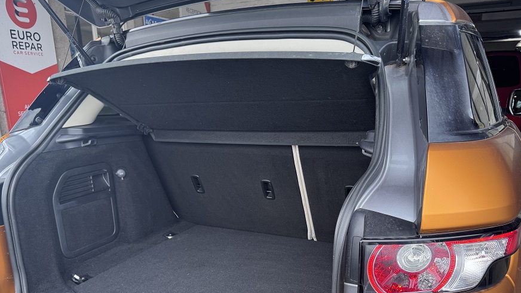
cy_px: 218
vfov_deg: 38.0
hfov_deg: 64.3
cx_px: 251
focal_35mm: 30
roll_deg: +1.3
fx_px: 414
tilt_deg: -16.5
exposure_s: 1/192
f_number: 1.78
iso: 64
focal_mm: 6.76
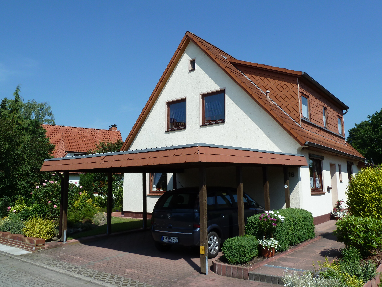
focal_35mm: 29
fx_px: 320
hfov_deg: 61.7
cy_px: 144
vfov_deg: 48.2
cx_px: 191
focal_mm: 4.7
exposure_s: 1/640
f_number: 4.5
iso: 80
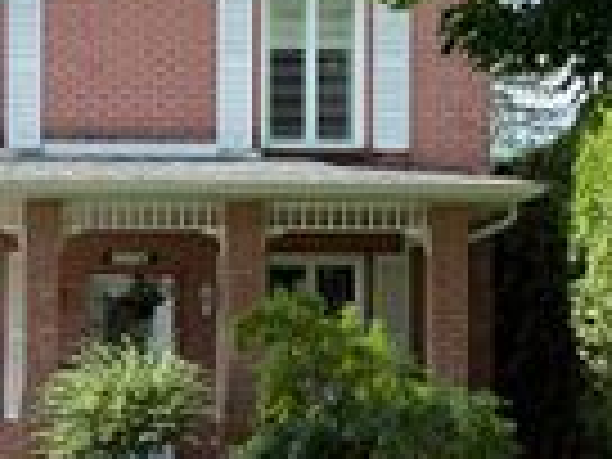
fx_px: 1874
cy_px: 297
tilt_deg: +3.1
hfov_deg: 18.1
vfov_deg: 13.9
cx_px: 18
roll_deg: -0.4
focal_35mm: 106
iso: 100
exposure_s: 1/1005
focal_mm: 6.76
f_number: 1.78
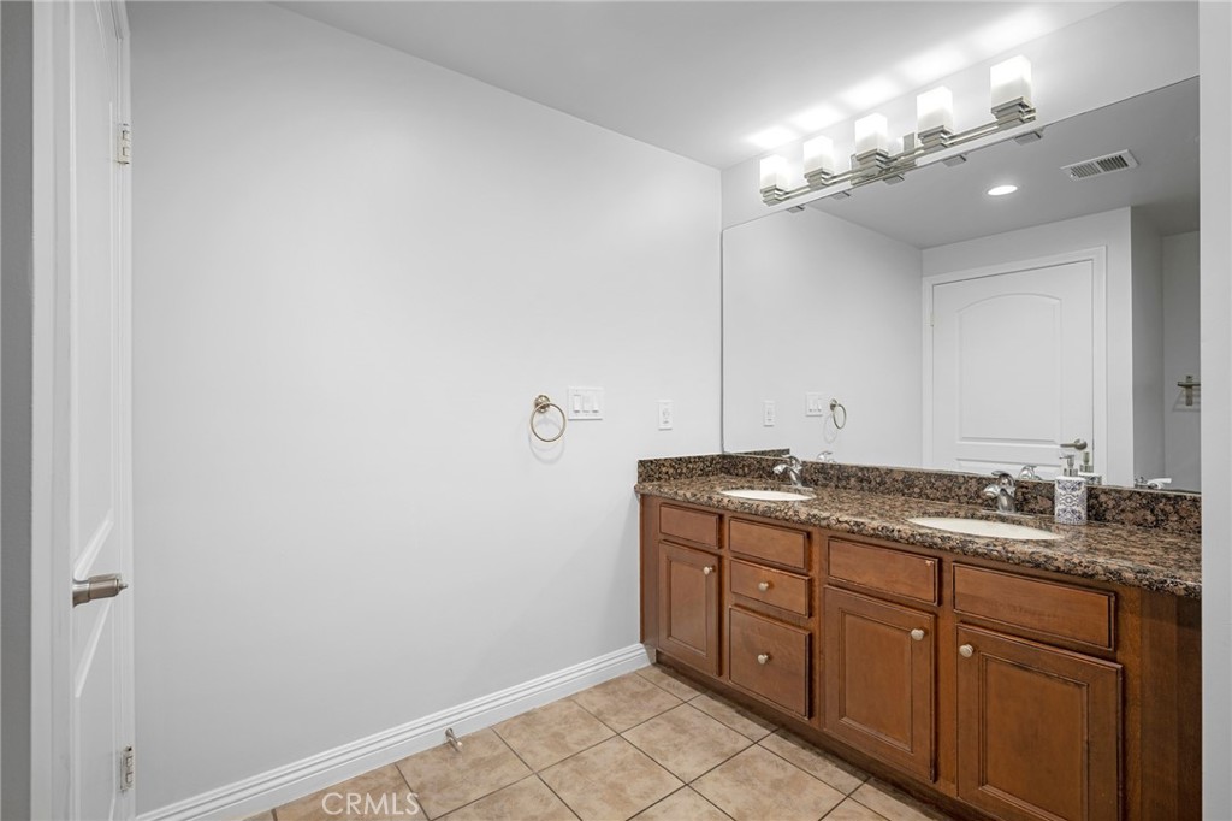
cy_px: 410
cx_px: 616
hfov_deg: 95.0
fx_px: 564
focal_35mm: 16
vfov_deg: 72.0
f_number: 8
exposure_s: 1/2
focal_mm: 16.5
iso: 125
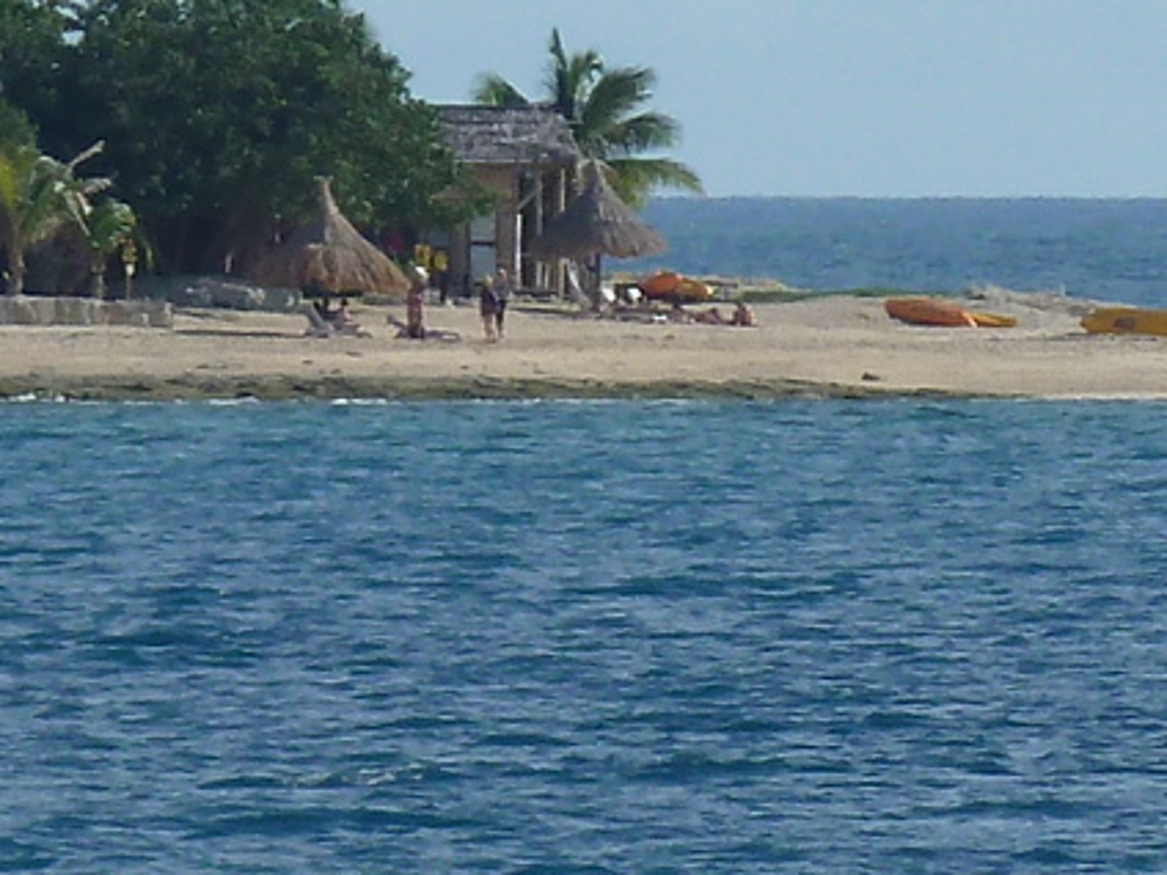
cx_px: 330
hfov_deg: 1.3
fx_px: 50738
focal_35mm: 1505
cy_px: 636
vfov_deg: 1.0
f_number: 5.6
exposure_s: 1/500
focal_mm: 49.2
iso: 80
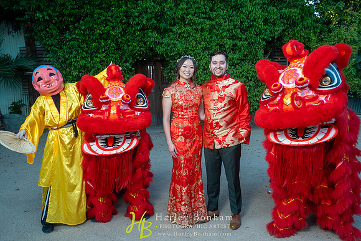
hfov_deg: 58.7
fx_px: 321
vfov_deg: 41.1
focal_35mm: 32
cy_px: 120
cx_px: 180
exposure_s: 1/400
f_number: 4
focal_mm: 32
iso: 500
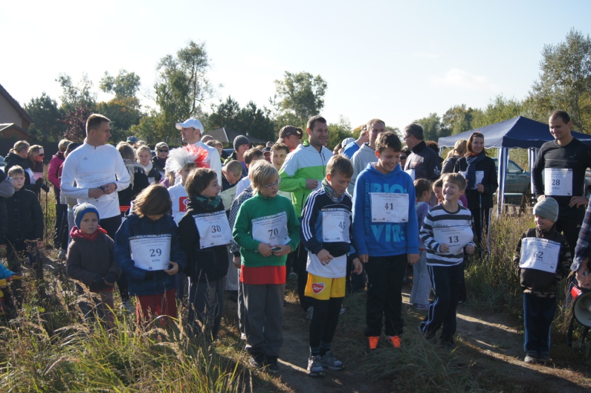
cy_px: 196
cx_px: 296
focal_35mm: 42
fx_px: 689
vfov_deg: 31.8
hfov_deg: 46.5
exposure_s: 1/2000
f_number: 4.5
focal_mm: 28
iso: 320
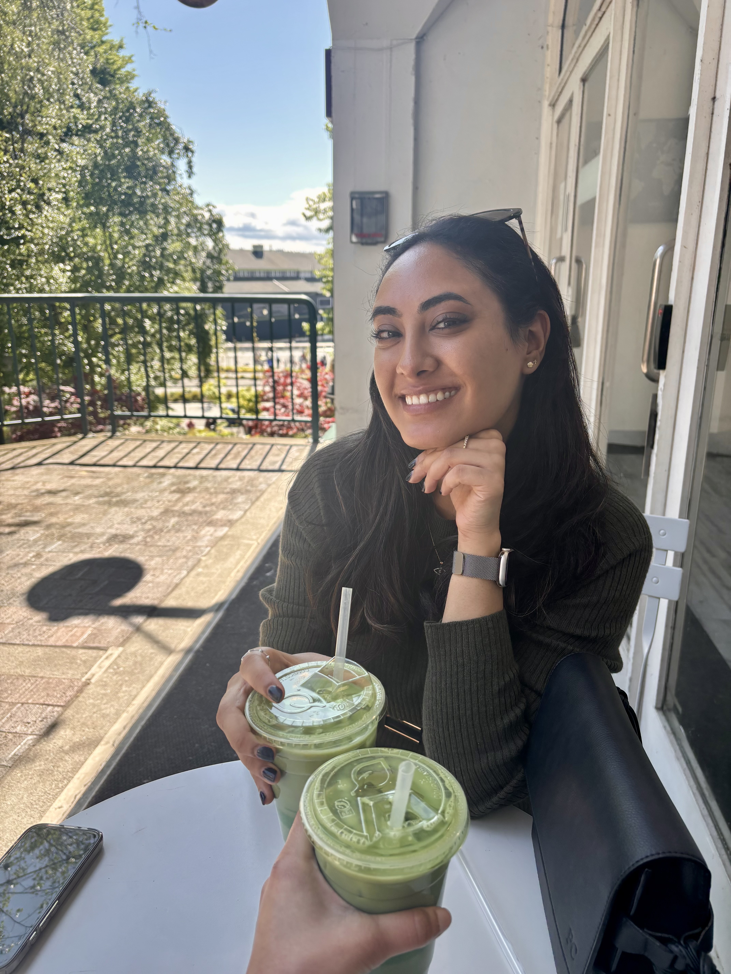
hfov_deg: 53.1
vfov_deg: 67.3
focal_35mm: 26
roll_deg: -0.1
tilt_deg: -15.7
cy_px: 487
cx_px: 366
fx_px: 732
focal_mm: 5.96
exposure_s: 1/490
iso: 50
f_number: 1.6
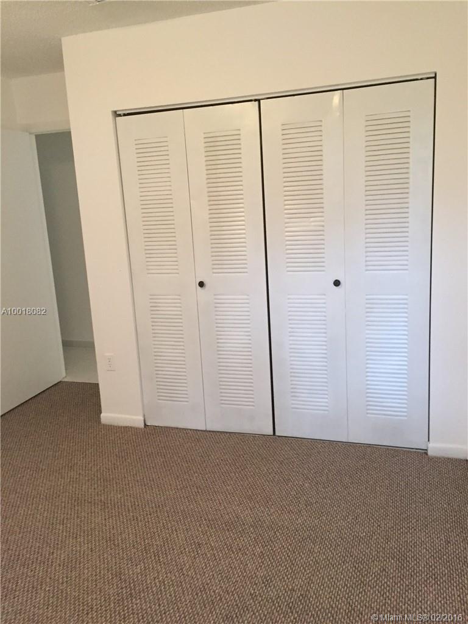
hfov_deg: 48.2
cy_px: 312
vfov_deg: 61.7
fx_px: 523
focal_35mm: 29
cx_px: 234
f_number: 2.2
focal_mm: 4.15
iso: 250
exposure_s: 1/24
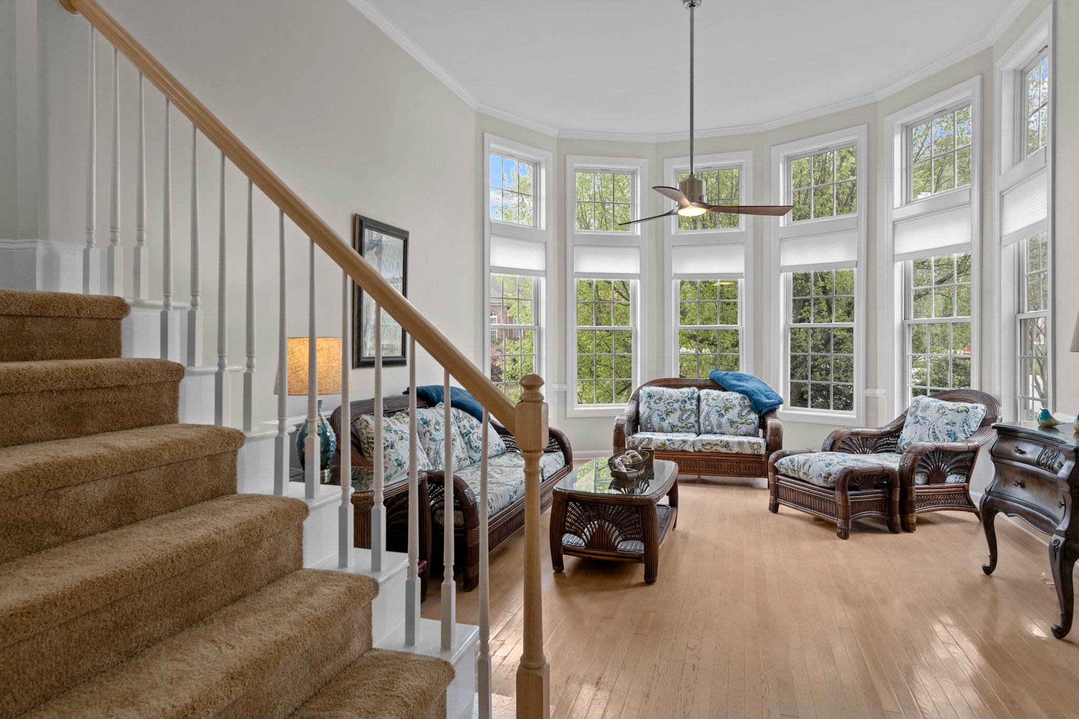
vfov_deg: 59.5
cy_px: 360
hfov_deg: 81.2
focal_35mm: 21
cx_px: 540
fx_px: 629
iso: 400
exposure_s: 1/15
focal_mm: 21
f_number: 7.1
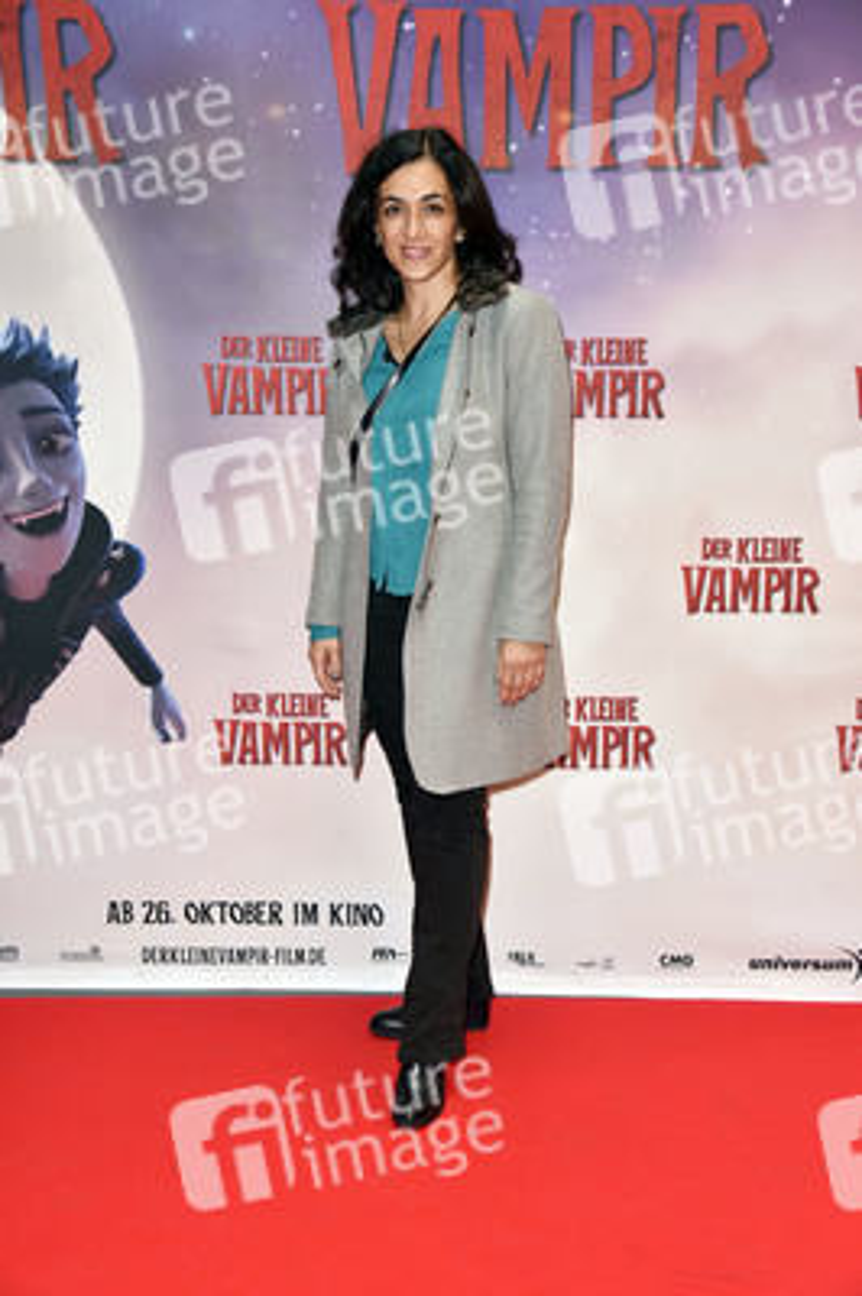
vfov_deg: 42.8
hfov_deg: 29.2
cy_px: 648
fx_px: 1655
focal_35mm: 46
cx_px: 431
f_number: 5.6
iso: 1250
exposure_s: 1/100
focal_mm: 46
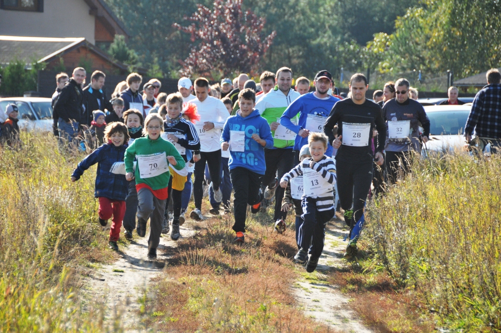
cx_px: 250
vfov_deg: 6.8
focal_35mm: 202
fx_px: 2815
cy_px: 166
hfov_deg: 10.2
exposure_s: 1/1250
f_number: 5.6
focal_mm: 135
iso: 560
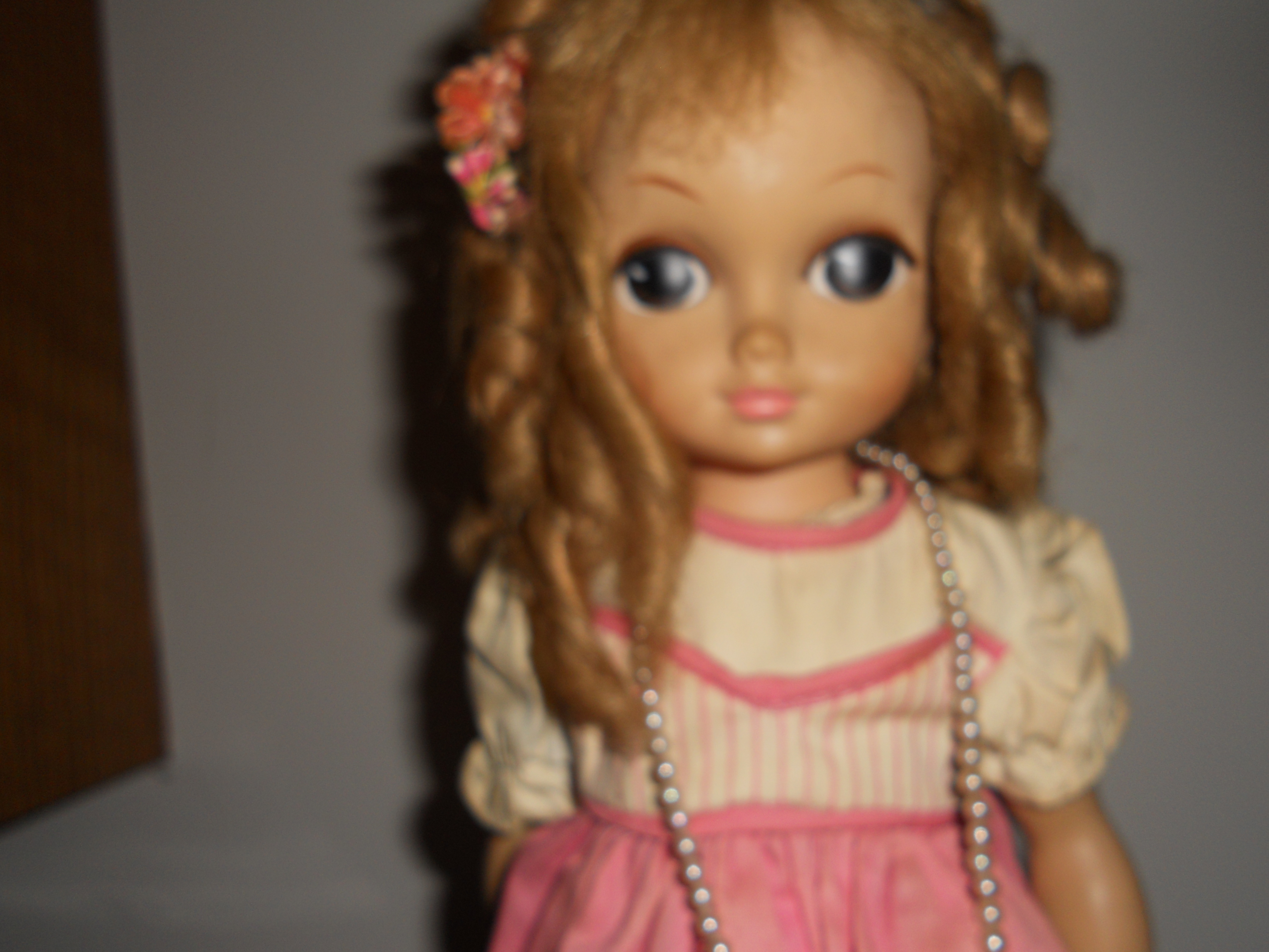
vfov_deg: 44.2
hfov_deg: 56.8
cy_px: 476
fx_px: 1173
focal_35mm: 32
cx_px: 634
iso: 80
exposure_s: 1/25
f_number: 8.8
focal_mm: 5.8
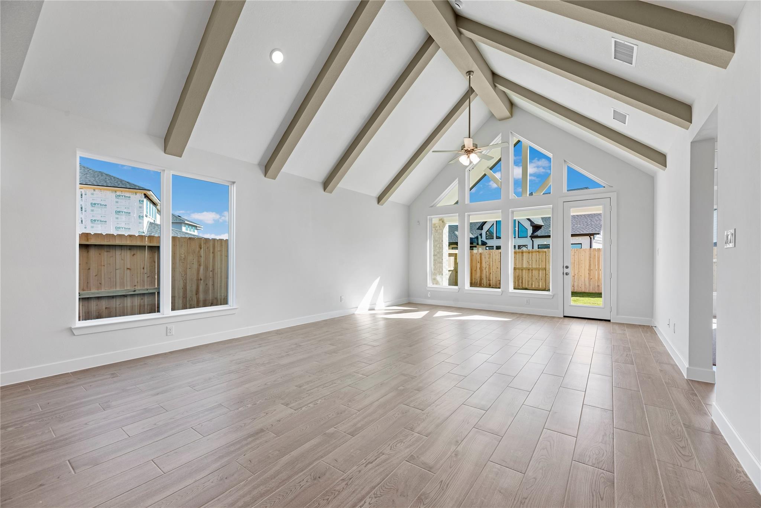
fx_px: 296
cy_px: 254
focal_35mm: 14
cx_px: 380
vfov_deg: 81.2
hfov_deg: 104.2
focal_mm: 14
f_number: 9
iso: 250
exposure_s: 1/20
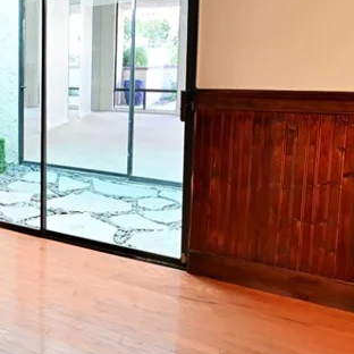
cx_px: -127
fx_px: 451
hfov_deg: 31.1
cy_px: 91
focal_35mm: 39
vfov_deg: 41.6
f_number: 5.6
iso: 3200
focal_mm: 14
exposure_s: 1/60
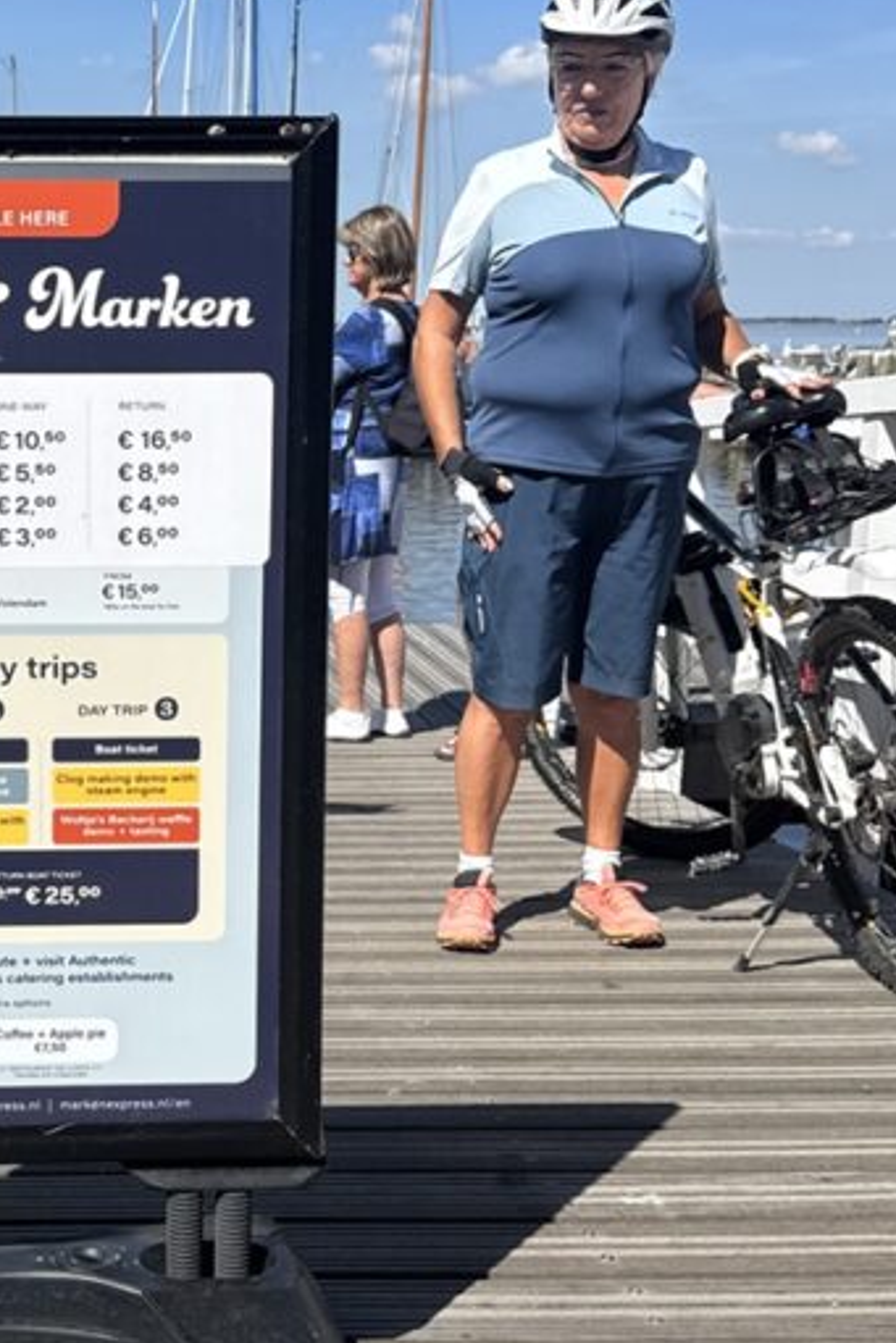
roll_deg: -0.4
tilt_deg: -15.0
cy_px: 804
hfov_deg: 26.1
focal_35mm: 50
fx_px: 1865
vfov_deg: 39.4
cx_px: 76
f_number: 1.78
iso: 80
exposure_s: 1/7092
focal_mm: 6.76
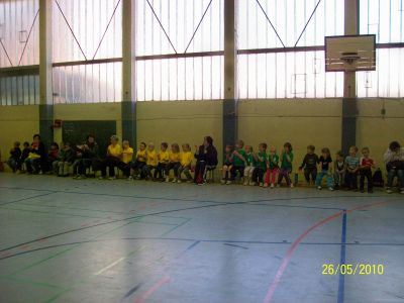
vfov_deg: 41.8
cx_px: 202
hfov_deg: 54.0
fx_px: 397
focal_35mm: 34
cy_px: 152
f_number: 2.7
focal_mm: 6.1
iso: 95
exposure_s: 1/125
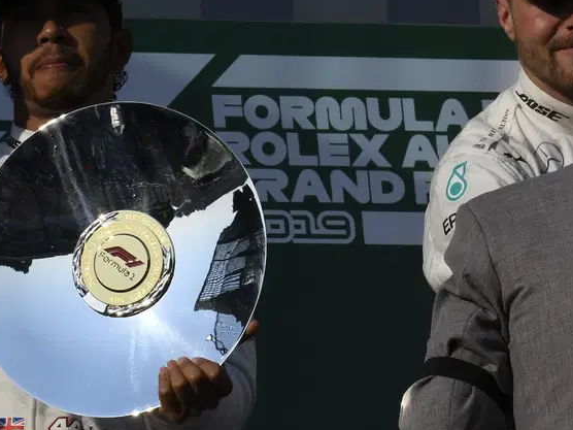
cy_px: 78
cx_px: 43
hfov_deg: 3.2
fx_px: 10313
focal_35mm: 623
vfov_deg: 2.4
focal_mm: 200
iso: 800
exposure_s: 1/1250
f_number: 16
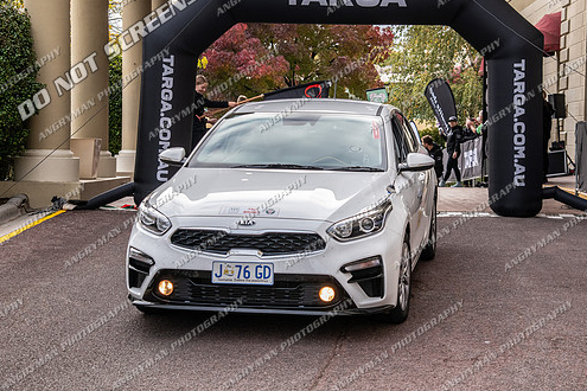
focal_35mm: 68
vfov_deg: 20.0
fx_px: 1109
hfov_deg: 29.6
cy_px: 164
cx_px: 318
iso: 640
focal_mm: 58
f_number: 5.6
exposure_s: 1/400
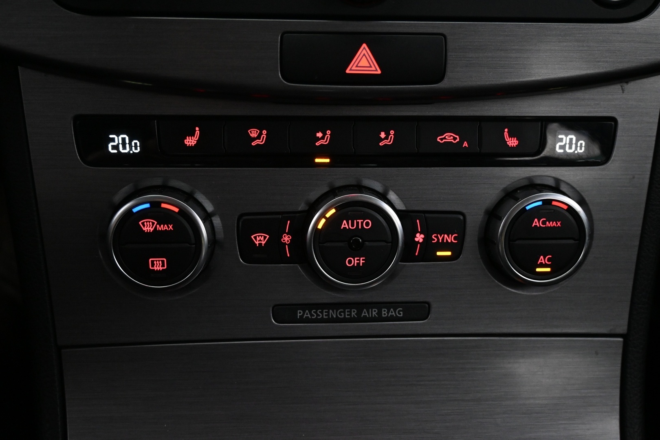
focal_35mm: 32
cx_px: 330
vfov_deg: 40.8
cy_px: 220
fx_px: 591
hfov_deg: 58.3
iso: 3600
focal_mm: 21.5
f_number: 4
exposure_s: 1/30
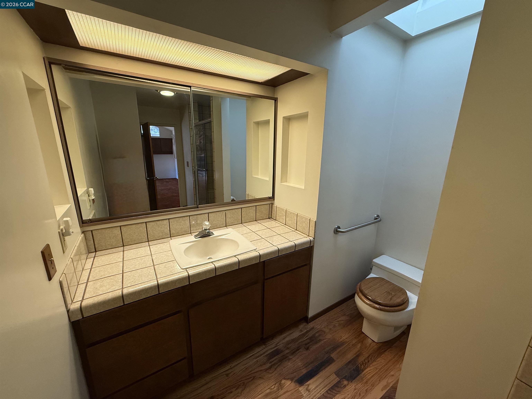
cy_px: 200
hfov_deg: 102.1
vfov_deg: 85.7
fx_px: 215
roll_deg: -0.3
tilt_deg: -13.3
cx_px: 266
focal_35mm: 14
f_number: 2.2
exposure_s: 1/120
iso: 250
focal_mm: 2.22
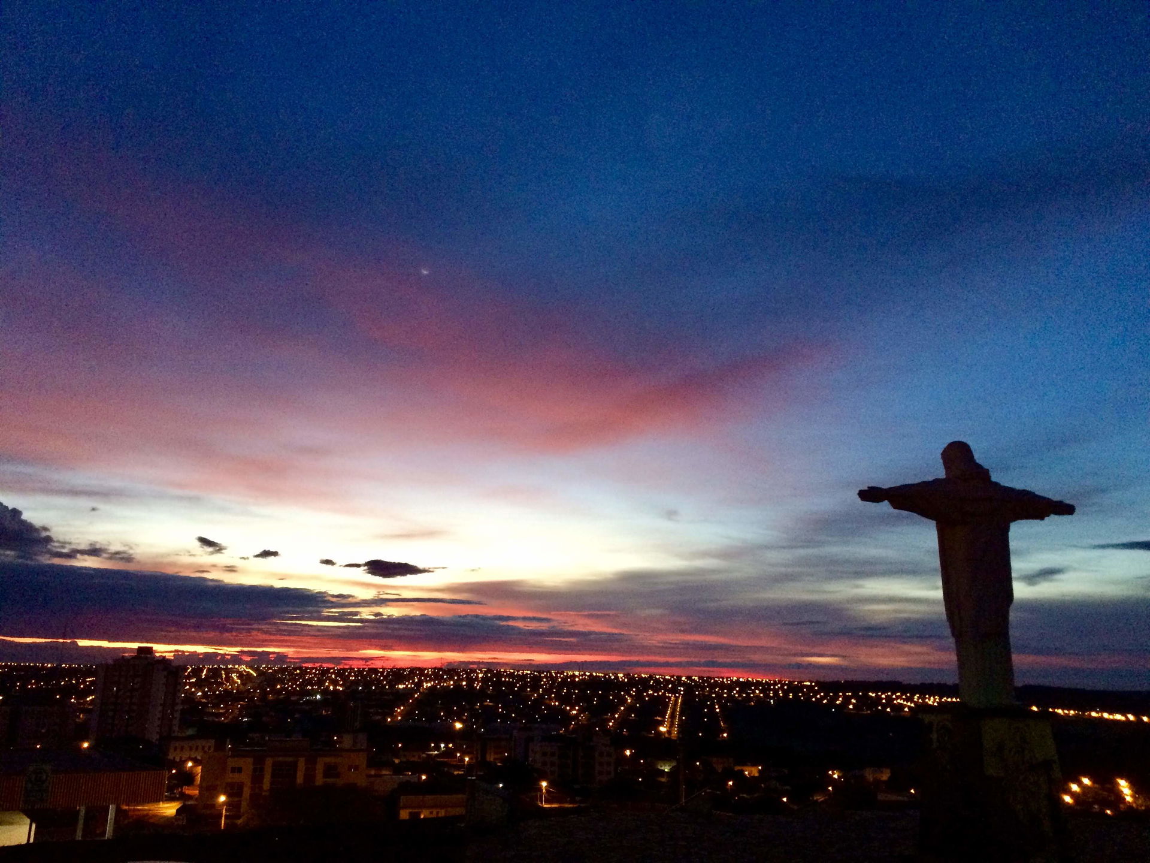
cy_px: 432
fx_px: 963
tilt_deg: +12.7
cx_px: 575
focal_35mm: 29
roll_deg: -1.1
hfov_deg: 61.7
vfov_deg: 48.2
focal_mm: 4.15
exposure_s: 1/24
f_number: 2.2
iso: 320
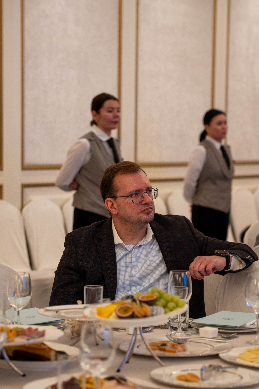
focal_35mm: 112
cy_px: 194
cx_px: 130
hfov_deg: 12.2
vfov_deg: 18.3
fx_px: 1209
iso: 500
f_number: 2.8
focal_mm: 75
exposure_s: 1/200
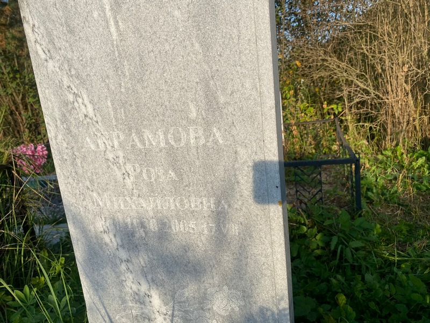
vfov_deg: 53.1
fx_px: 323
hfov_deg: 67.3
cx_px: 215
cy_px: 162
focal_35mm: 26
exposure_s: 1/1996
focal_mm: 4.25
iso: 32
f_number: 1.8
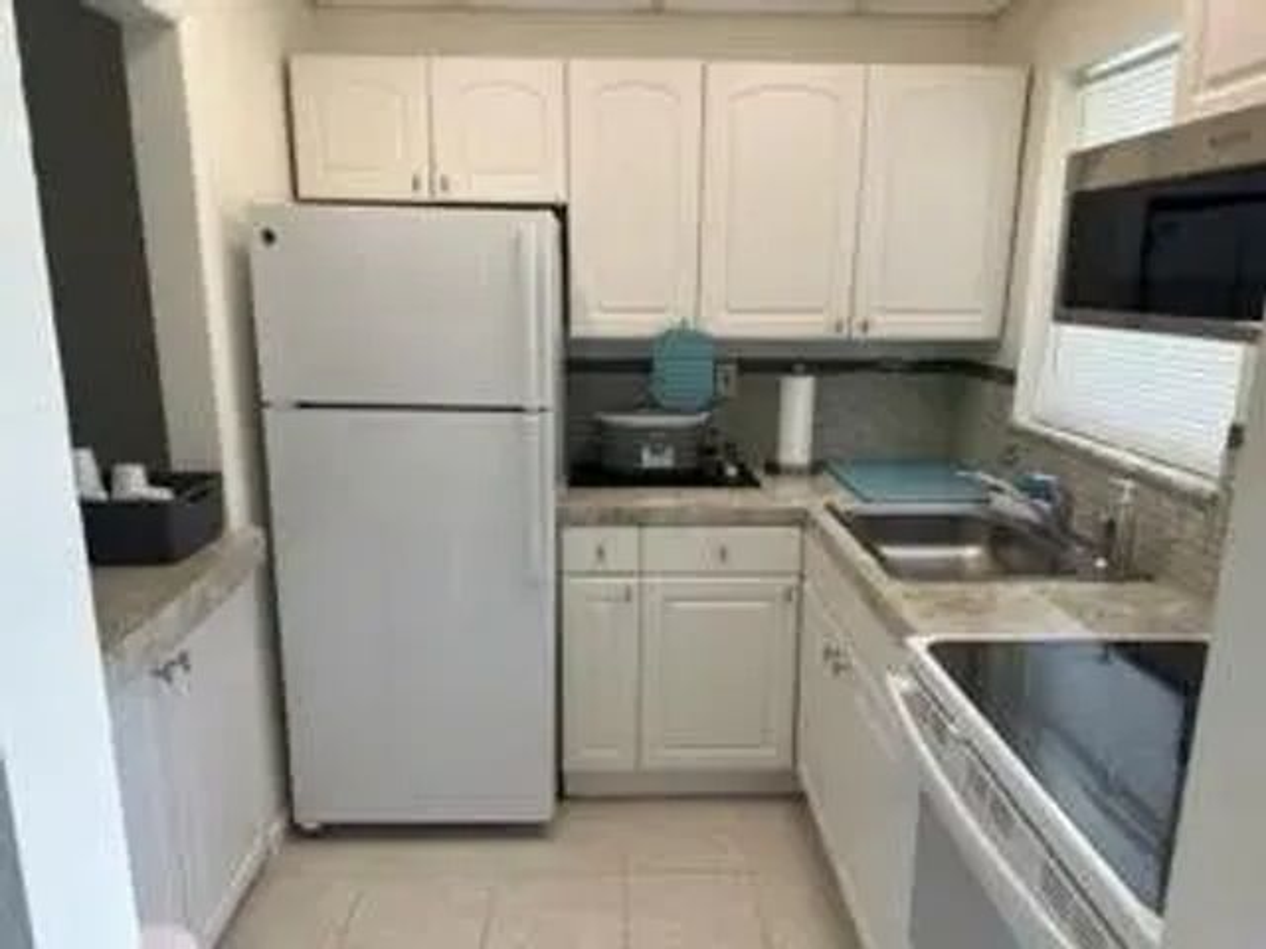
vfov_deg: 56.8
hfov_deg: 71.6
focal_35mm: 24
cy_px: 474
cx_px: 633
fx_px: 878
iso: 64
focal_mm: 6.86
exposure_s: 1/230
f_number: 1.78
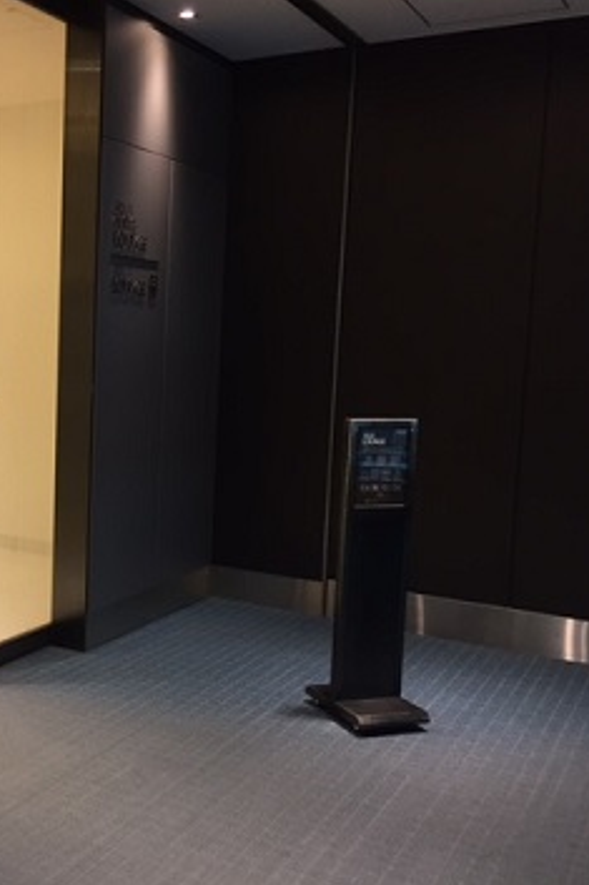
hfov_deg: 31.2
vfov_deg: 47.4
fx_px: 1007
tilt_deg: -5.4
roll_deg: -1.8
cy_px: 444
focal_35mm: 41
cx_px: 63
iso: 50
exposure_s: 1/30
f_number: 2.2
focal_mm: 4.15
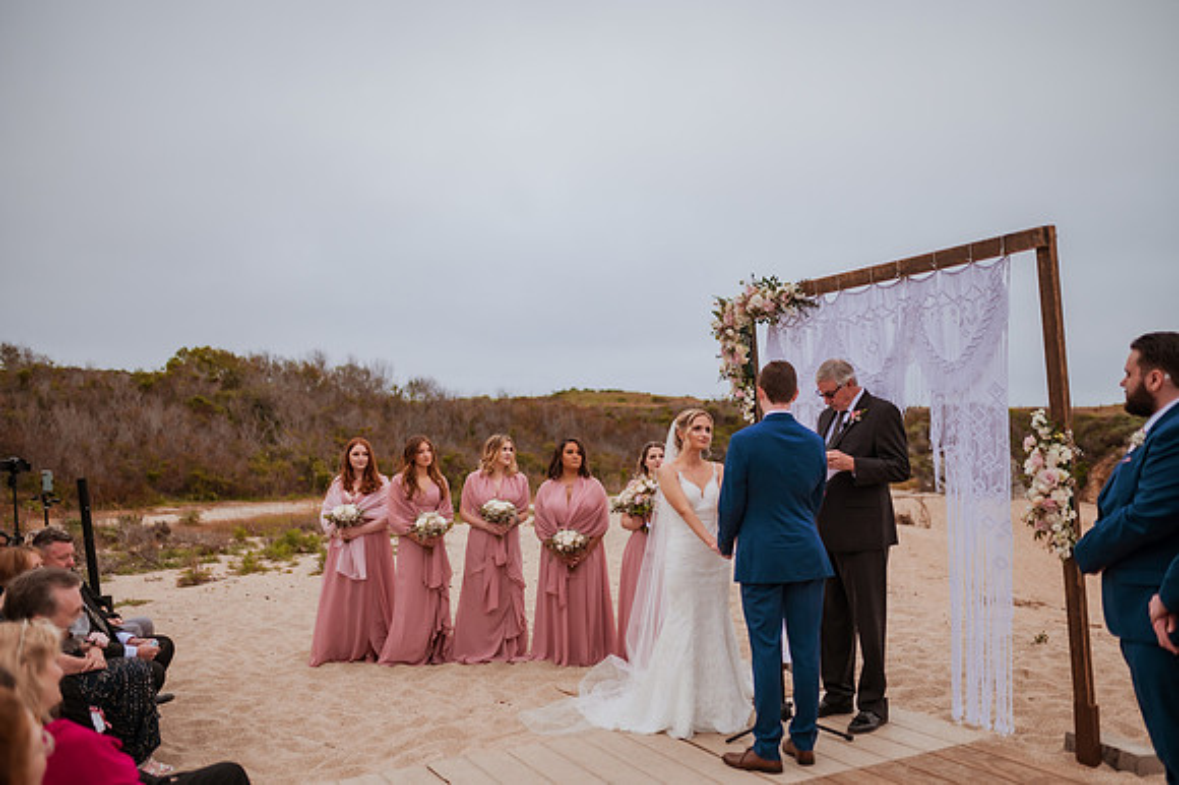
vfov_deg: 37.8
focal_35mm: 35
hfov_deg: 54.5
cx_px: 590
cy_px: 392
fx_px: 1146
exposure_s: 1/3200
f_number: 1.8
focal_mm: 35
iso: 500
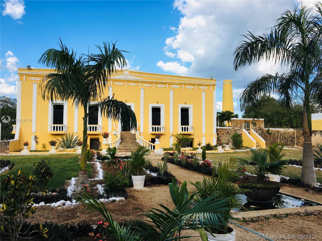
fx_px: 270
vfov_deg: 48.2
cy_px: 120
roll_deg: -0.8
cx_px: 161
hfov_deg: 61.7
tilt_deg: +4.0
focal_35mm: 29
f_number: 2.2
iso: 25
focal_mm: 4.15
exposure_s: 1/855
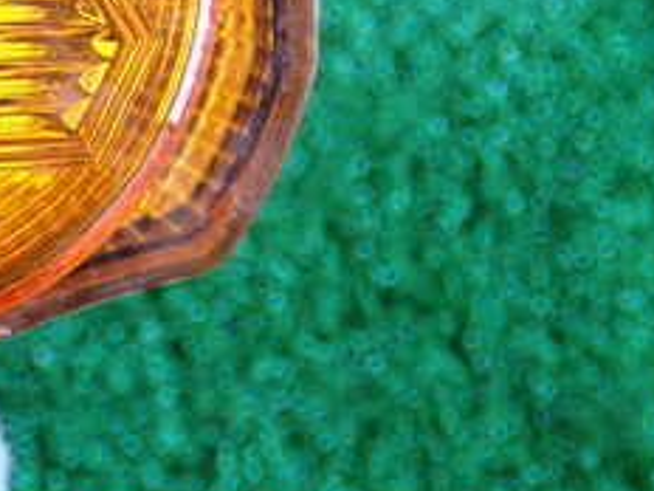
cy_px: -59
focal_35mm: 111
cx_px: -135
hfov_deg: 16.9
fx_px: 2097
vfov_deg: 13.1
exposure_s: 1/40
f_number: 2.9
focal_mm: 7.86
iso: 250
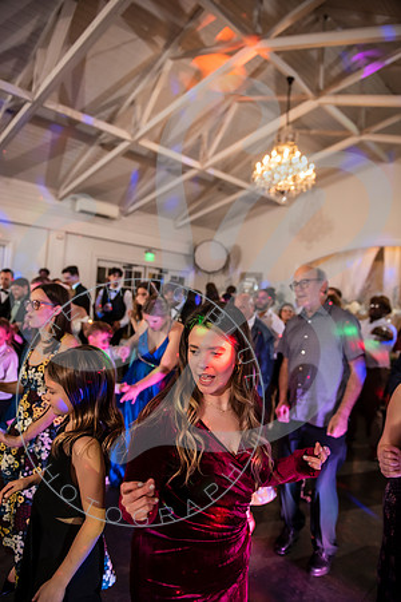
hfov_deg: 53.1
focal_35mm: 24
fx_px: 401
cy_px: 301
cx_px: 200
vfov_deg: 73.7
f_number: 2.8
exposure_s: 1/125
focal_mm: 24
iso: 1600
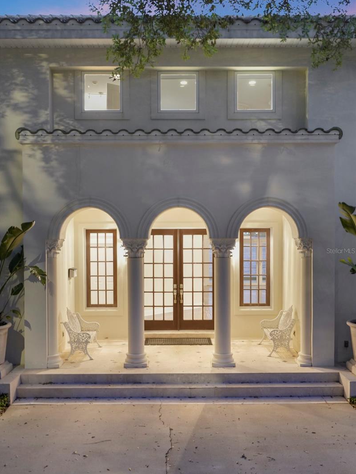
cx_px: 178
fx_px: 521
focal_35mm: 38
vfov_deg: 49.0
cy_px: 251
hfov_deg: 37.7
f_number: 4
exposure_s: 1/1.25
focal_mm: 35
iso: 2500
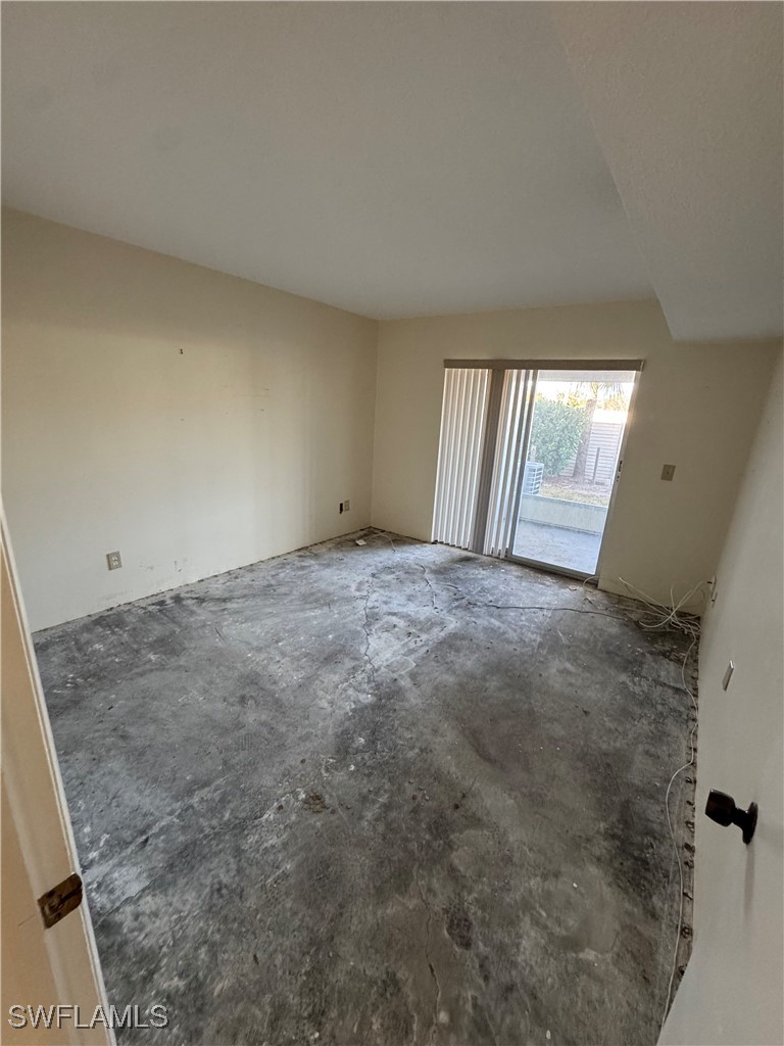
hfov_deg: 85.7
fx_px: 423
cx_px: 392
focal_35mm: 14
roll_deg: -4.6
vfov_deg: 102.1
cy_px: 523
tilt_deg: -15.2
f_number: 2.2
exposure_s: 1/87
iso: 320
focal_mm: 2.22
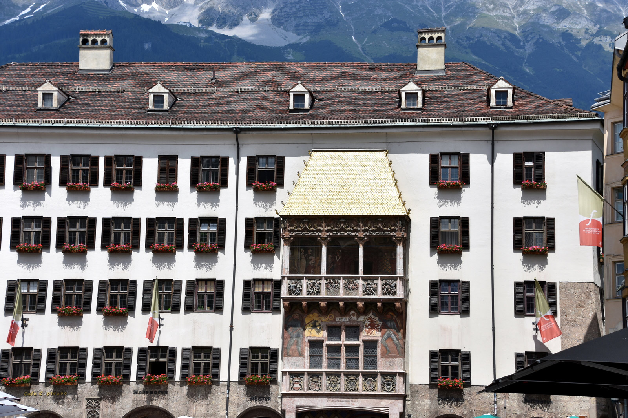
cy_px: 209
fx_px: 1308
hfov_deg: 27.0
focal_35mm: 75
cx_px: 314
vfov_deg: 18.2
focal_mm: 50
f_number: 8
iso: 140
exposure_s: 1/500
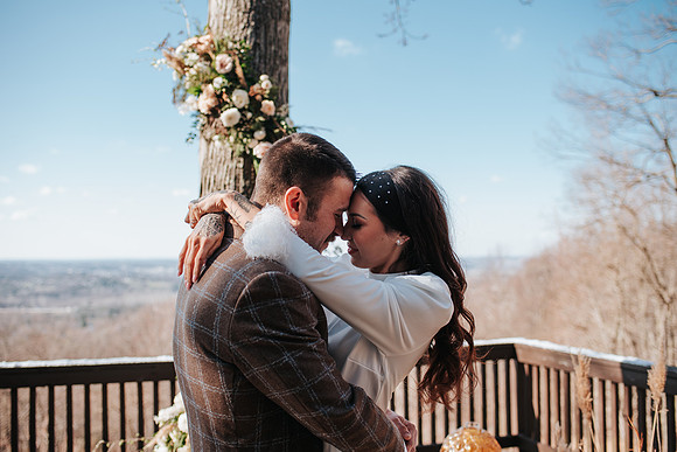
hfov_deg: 54.4
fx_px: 658
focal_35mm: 35
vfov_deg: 37.9
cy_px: 226
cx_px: 338
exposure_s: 1/640
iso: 100
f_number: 2.8
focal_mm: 35
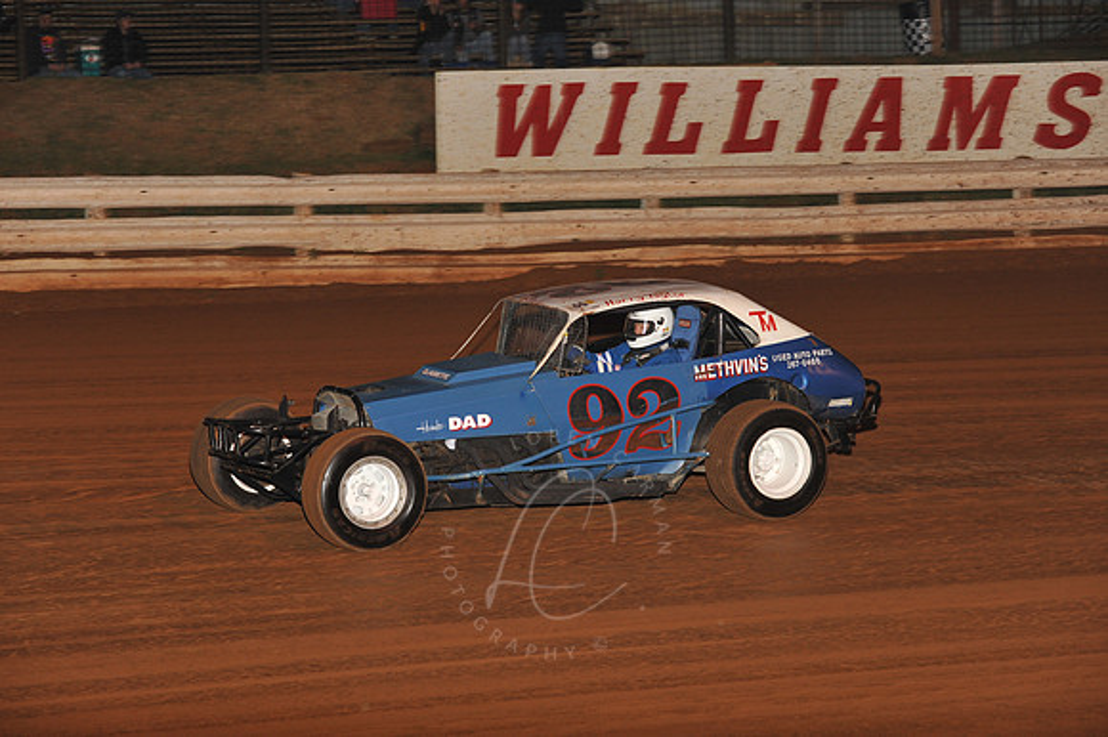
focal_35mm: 112
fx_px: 3445
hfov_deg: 18.3
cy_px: 368
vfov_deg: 12.2
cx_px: 554
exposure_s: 1/320
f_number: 6.3
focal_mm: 112
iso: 800
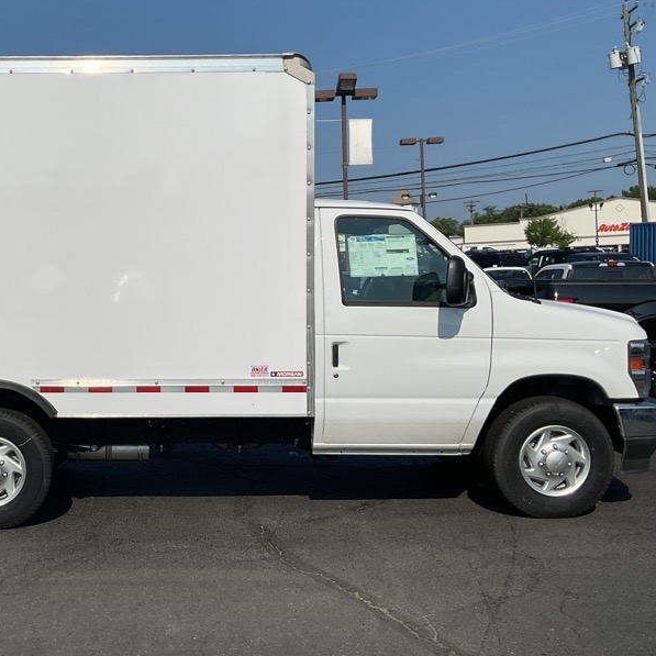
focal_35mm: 44
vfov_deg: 38.3
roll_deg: +1.9
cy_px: 287
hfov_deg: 37.3
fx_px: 943
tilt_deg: +3.3
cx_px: 155
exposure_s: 1/6536
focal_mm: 3
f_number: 1.8
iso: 16
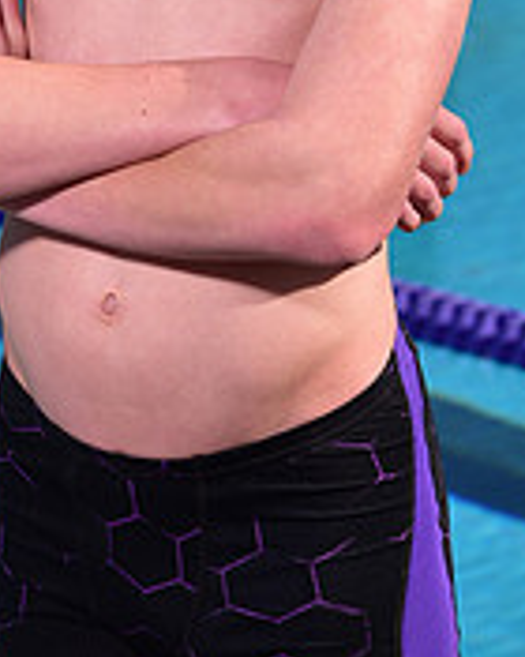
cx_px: 197
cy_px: -229
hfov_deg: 3.6
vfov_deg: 4.4
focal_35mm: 435
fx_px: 8449
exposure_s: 1/250
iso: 80
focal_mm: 140
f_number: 9
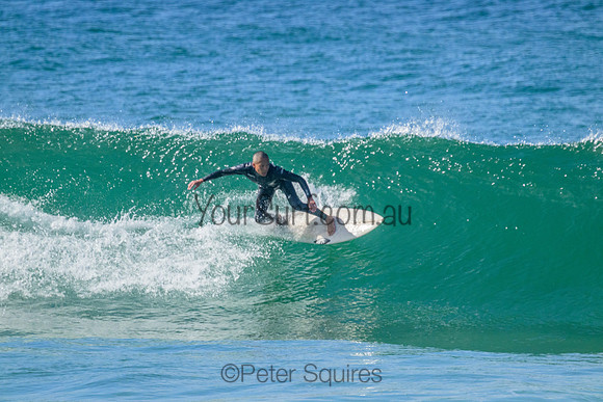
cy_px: 201
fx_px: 13403
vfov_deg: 1.7
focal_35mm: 800
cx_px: 302
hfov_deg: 2.6
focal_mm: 800
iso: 2800
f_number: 11
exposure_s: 1/1600
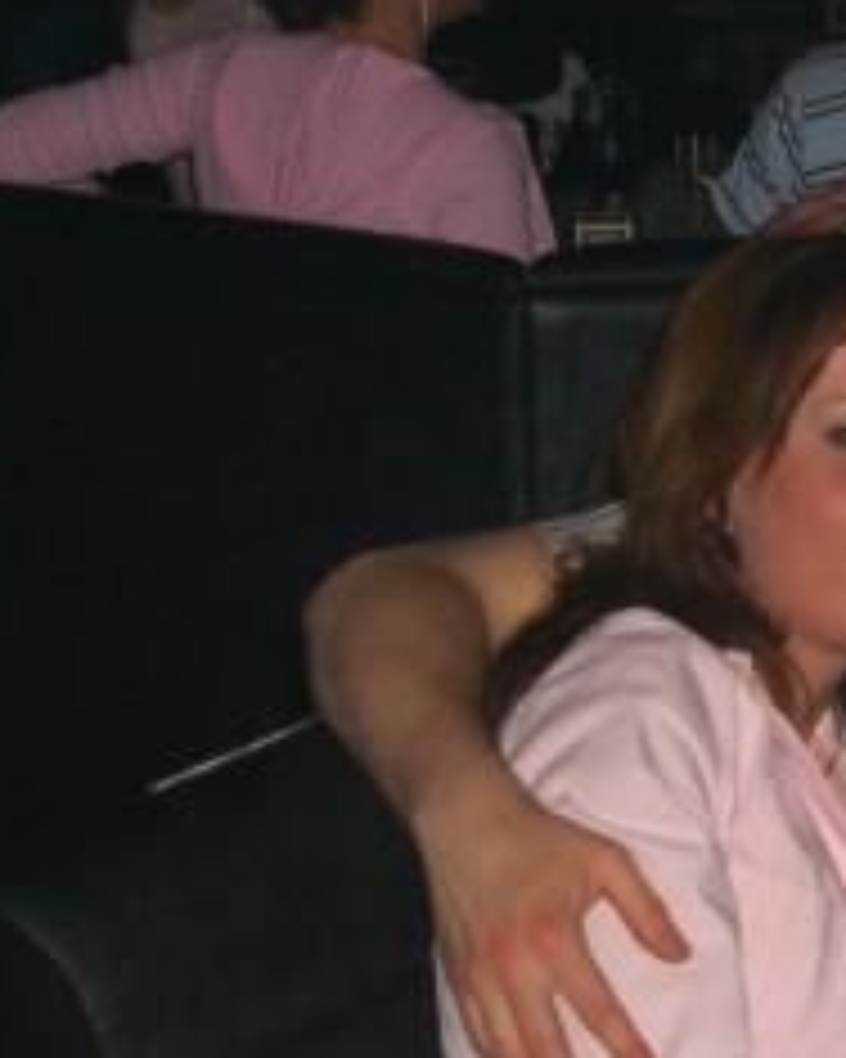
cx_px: 1076
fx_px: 4444
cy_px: 675
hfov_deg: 10.6
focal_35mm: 142
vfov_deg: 13.6
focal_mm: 11.8
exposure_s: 1/60
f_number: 3.6
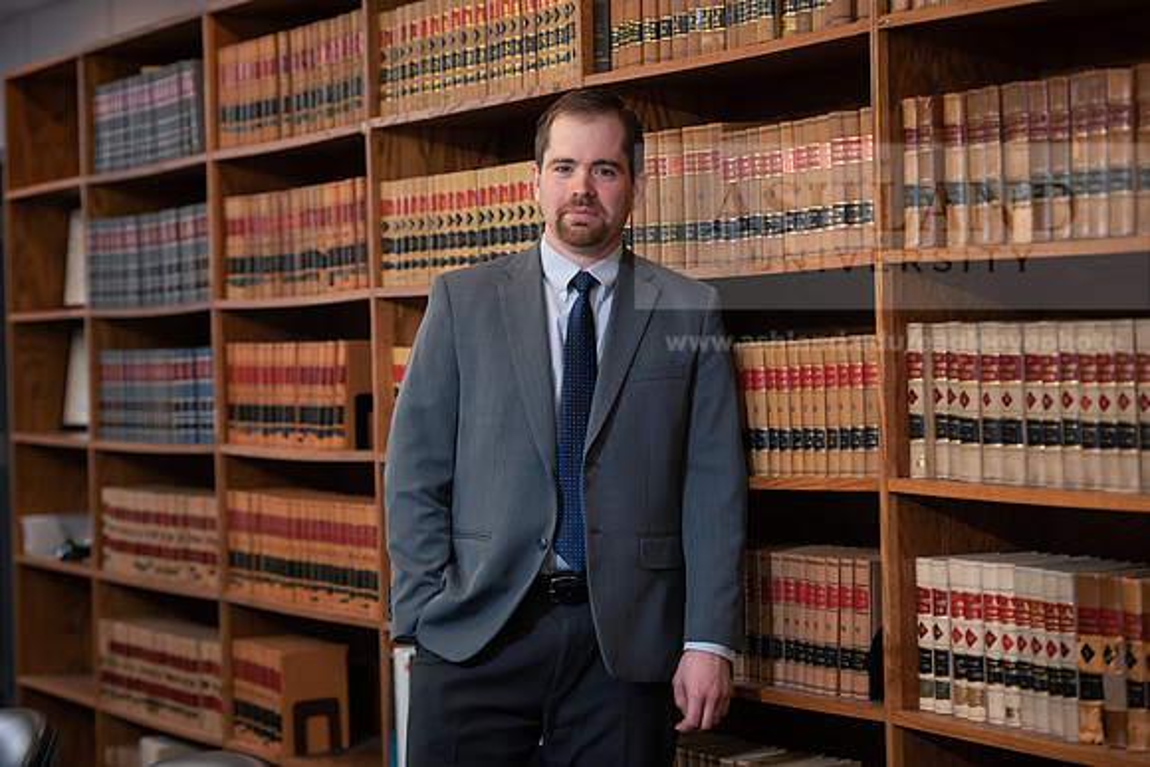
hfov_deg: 22.6
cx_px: 575
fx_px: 2876
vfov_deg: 15.2
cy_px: 384
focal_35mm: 90
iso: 800
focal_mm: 90
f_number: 3.2
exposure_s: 1/125
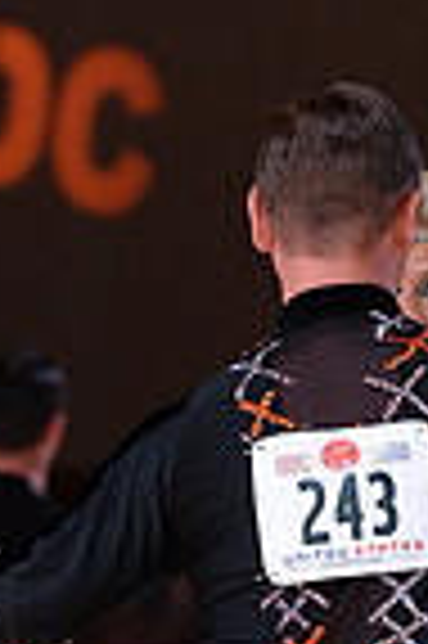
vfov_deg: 4.5
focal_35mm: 453
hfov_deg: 3.0
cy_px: 865
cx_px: 219
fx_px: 8098
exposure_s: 1/200
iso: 2000
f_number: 3.5
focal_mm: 112
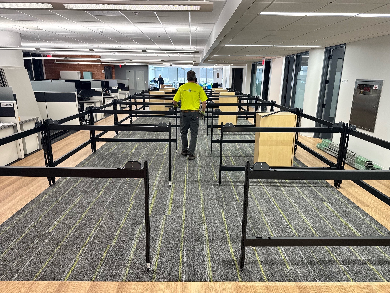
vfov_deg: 56.8
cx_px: 195
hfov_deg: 71.6
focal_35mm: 24
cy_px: 146
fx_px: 270
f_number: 1.78
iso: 200
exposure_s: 1/120
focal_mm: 6.76
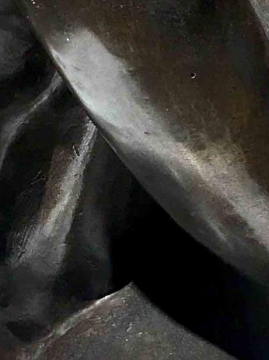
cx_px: 198
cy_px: 196
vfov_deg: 14.3
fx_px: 1431
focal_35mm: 138
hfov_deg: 10.7
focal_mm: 4.15
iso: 32
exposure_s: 1/33
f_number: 2.2
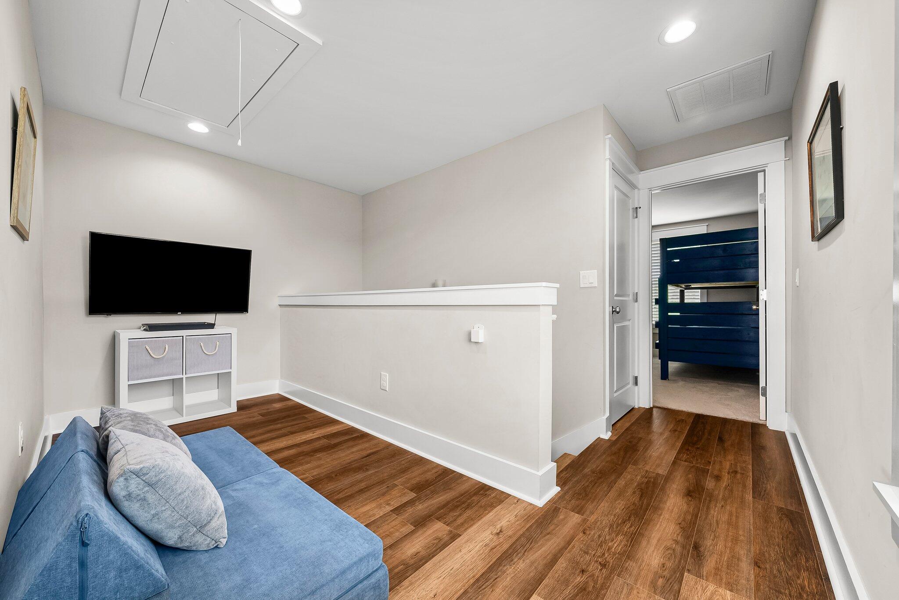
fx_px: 325
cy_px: 300
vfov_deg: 85.5
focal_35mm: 13
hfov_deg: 108.3
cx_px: 450
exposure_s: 1/2
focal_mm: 13
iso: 400
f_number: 8
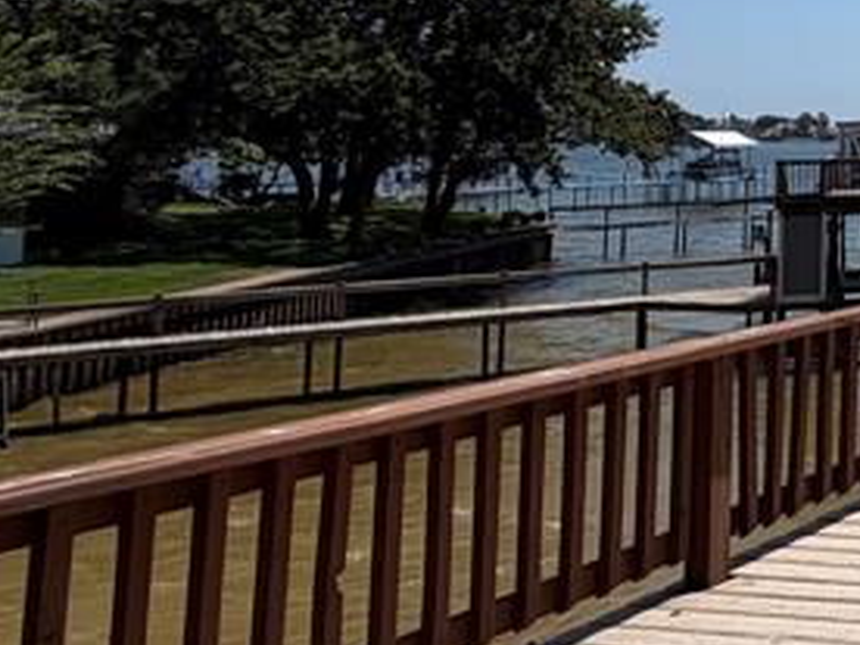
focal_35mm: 52
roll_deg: +0.3
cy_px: 62
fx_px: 1292
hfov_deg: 23.9
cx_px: 1443
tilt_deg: +1.5
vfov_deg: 27.0
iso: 20
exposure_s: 1/1497
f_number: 2.2
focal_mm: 2.22
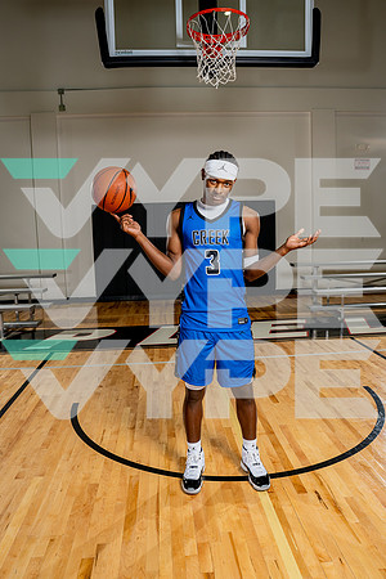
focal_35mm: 27
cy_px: 290
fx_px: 434
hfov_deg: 47.9
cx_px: 193
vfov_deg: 67.4
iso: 250
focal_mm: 27
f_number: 7.1
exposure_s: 1/250
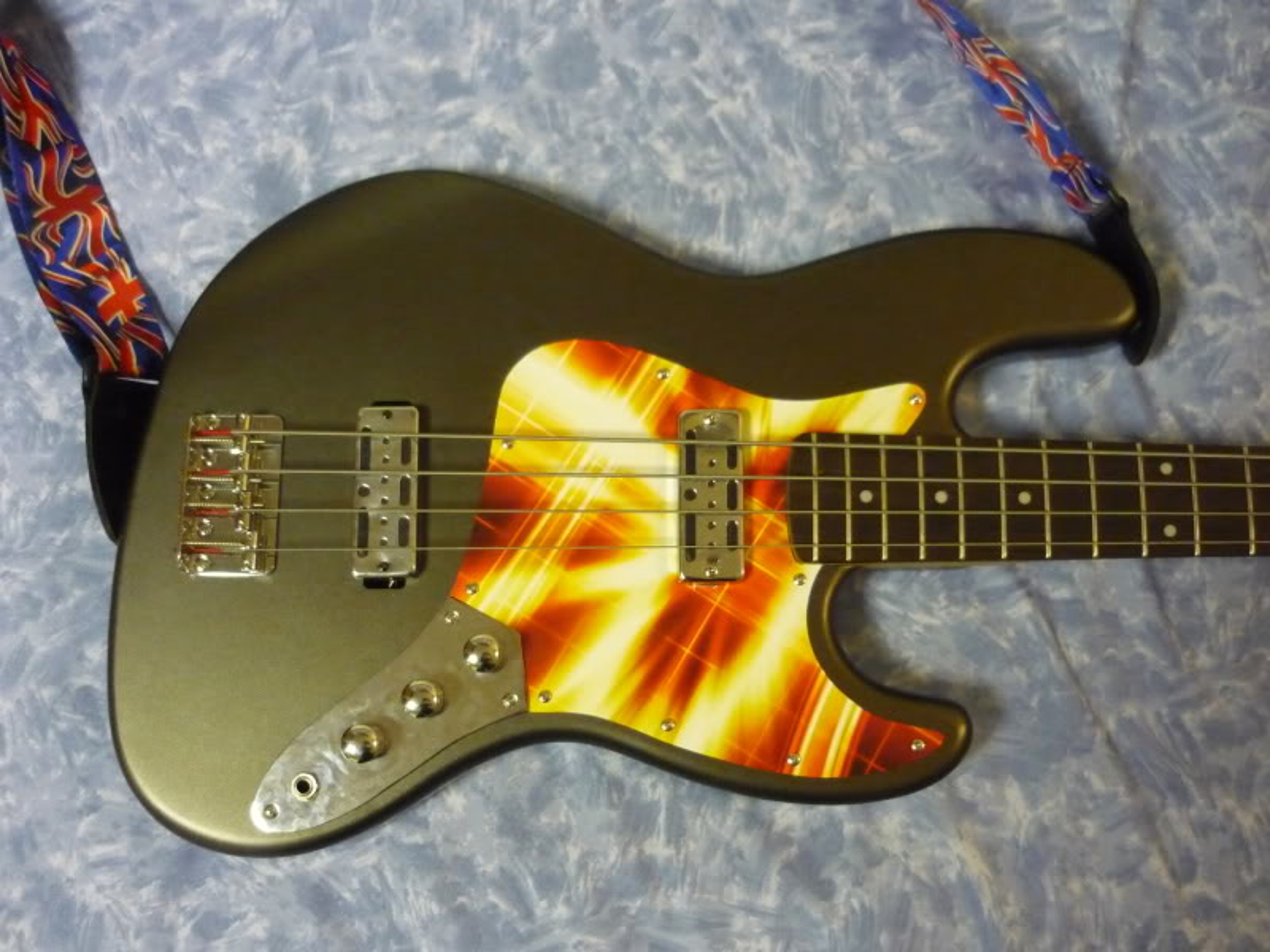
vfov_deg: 42.9
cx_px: 635
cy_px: 476
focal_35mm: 33
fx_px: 1211
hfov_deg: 55.4
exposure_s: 1/50
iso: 800
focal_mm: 5.5
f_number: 2.8
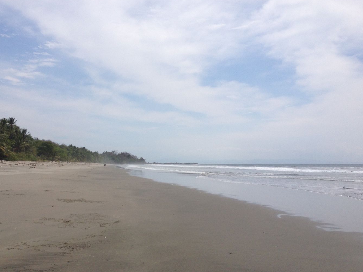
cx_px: 152
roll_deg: +0.7
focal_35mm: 42
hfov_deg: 44.6
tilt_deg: -1.5
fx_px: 440
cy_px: 151
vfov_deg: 34.3
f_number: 2.4
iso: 50
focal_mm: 4.28
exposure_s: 1/3953
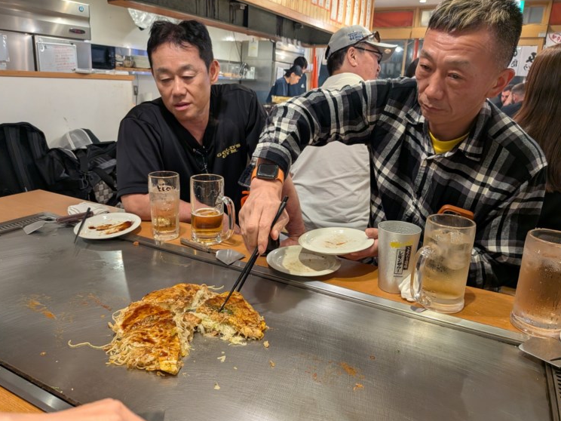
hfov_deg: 69.4
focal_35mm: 25
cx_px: 271
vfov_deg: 54.9
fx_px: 405
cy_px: 208
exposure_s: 1/120
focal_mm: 4.53
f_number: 1.7
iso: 430
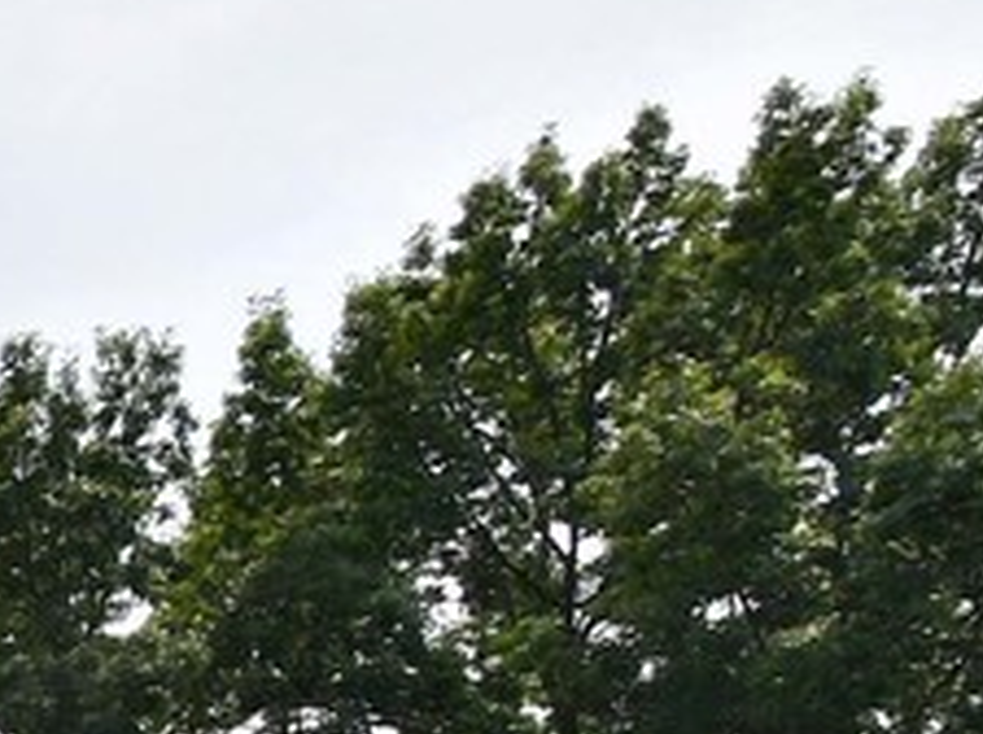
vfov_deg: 10.6
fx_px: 3245
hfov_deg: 9.3
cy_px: 1874
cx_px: -2530
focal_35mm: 114
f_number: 13
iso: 400
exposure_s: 1/640
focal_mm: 11
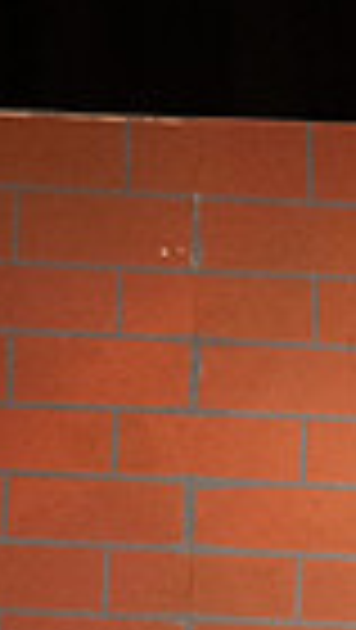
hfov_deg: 0.8
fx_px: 26870
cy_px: 594
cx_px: 1109
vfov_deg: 1.3
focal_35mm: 1605
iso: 10000
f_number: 6.3
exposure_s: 1/160
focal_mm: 370
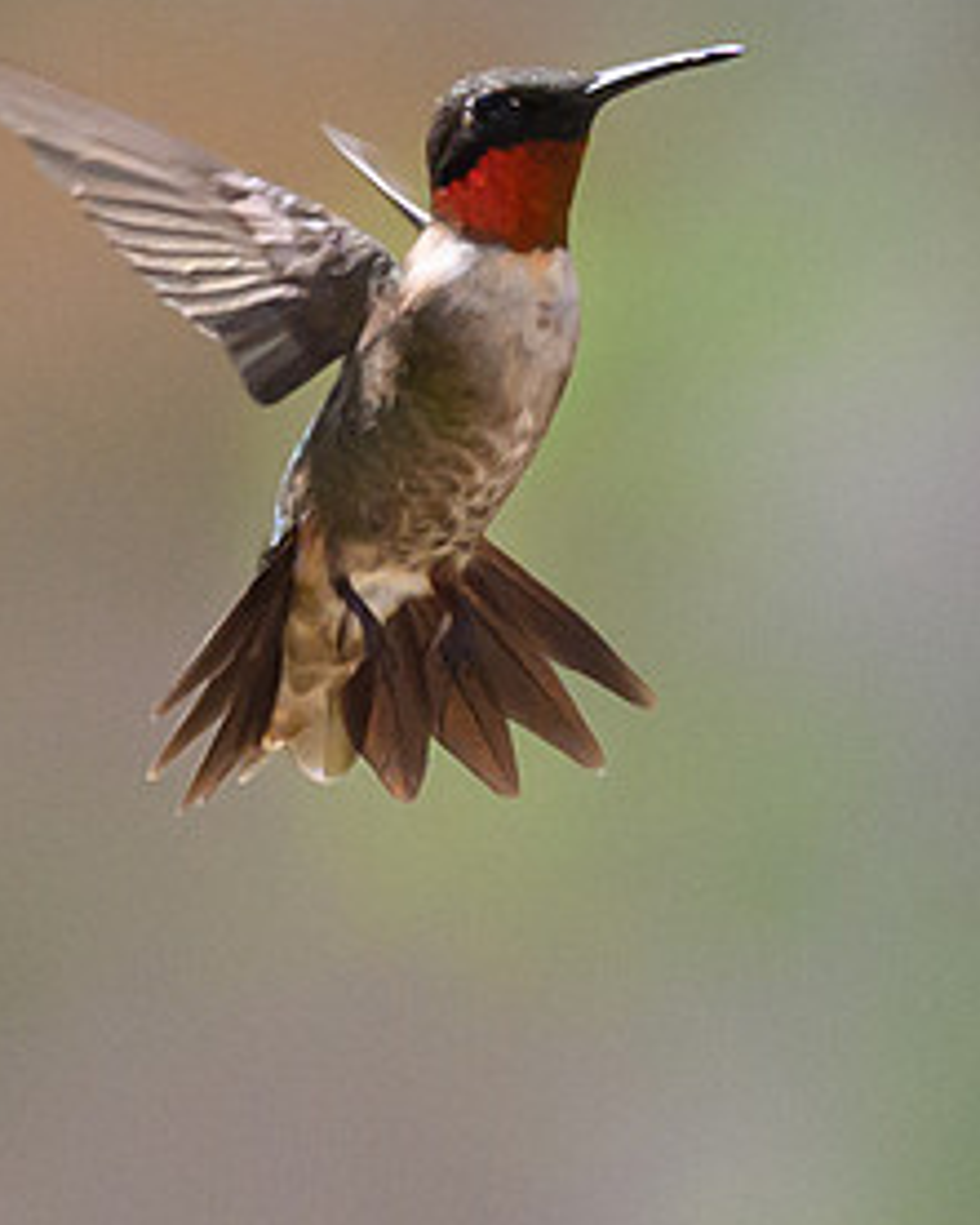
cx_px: 2402
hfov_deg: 0.9
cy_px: 675
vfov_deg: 1.1
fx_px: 63629
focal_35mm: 1756
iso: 1800
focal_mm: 200
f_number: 5.6
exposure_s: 1/3200
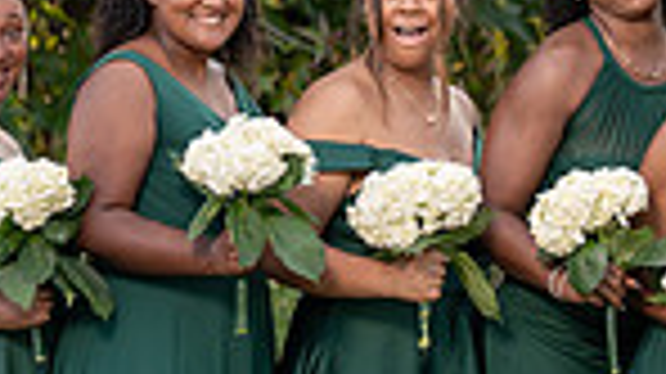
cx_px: 1004
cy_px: 336
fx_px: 10429
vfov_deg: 2.1
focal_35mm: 591
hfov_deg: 3.6
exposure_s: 1/200
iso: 160
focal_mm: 138
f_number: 4
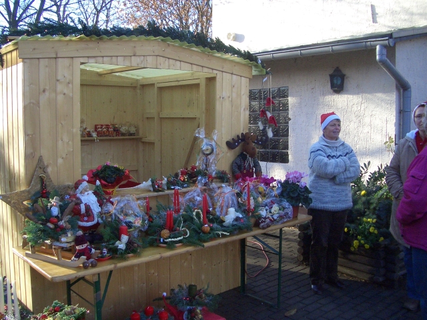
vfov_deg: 40.7
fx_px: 432
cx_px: 214
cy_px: 160
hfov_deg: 52.6
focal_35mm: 35
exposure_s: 1/800
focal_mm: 5.8
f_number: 2.6
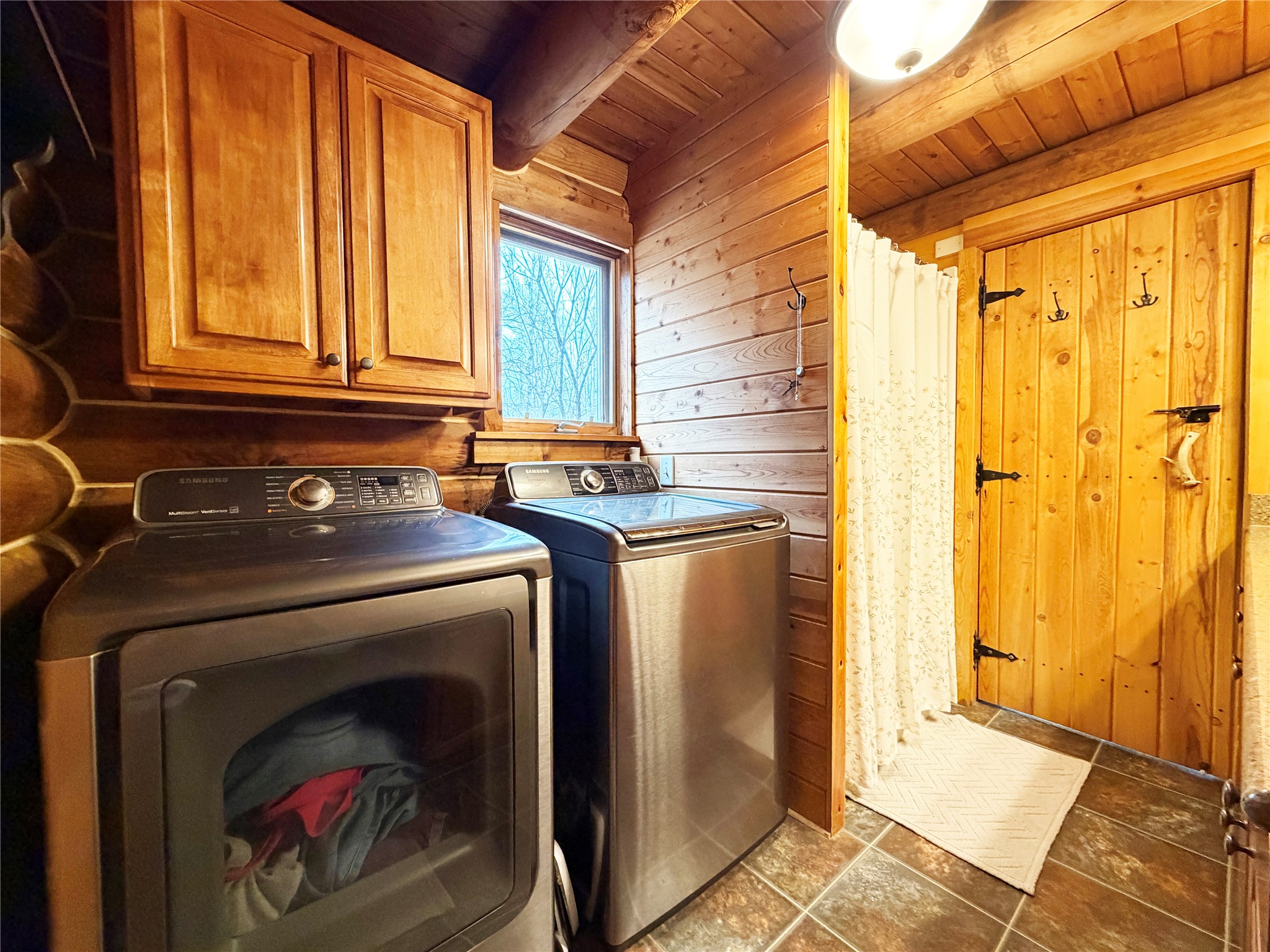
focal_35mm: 14
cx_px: 635
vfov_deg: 85.7
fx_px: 514
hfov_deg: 102.1
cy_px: 476
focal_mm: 2.22
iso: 500
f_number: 2.2
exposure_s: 1/60
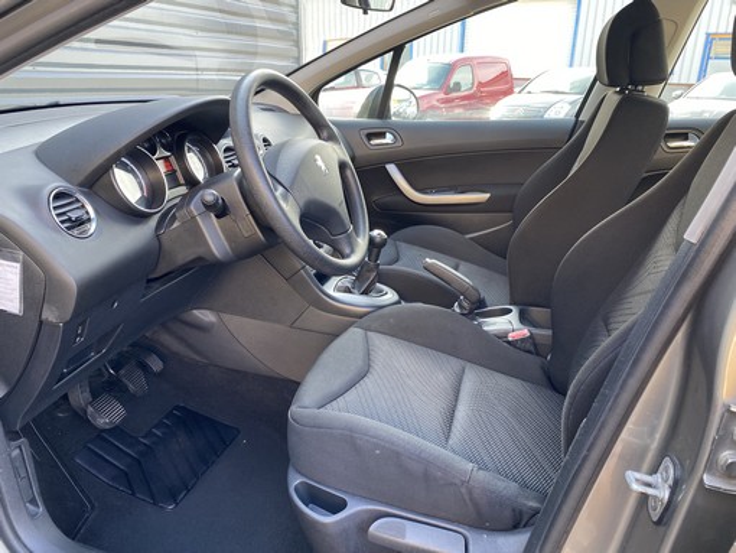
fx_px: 553
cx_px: 368
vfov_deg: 53.1
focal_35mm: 26
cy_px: 276
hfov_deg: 67.3
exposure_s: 1/121
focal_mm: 4.25
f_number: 1.8
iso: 100
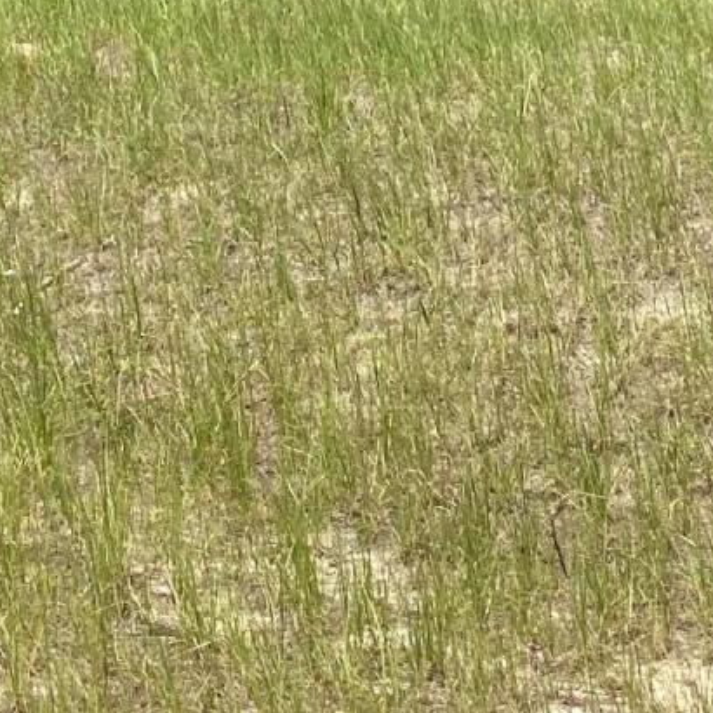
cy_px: -690
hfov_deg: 15.5
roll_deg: +1.1
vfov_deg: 13.5
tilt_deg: +10.4
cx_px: 235
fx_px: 2610
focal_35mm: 112
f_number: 1.8
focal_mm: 4.25
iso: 32
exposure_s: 1/1808
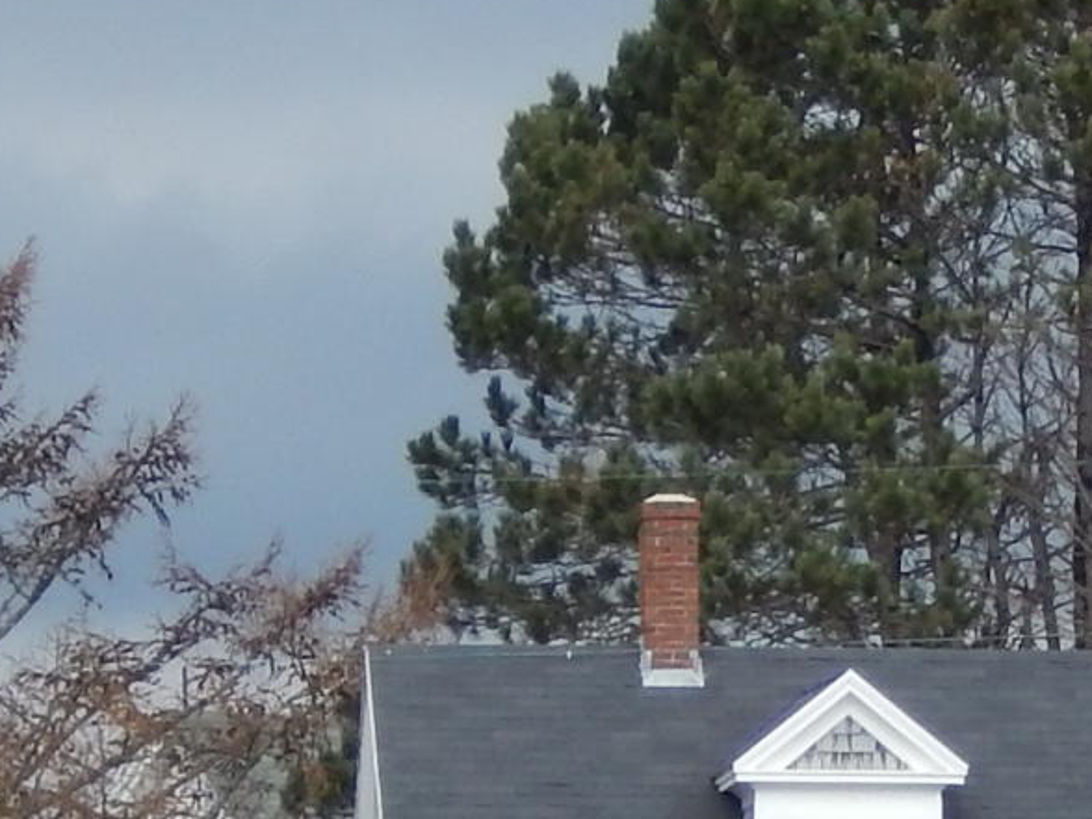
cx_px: 1213
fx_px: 26089
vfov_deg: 1.8
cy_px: 1393
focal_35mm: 827
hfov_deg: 2.4
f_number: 5.1
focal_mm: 28.7
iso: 125
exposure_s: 1/400
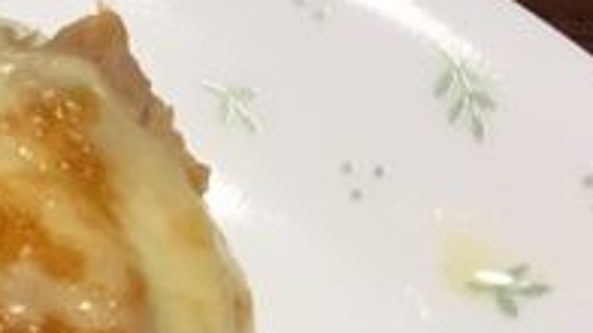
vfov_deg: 6.8
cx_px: -306
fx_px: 2593
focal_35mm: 165
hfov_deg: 12.4
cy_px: 911
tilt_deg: -69.7
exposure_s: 1/30
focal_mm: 4.15
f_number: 2.2
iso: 40
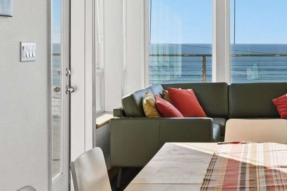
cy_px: 39
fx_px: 546
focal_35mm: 69
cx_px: 251
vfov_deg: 19.7
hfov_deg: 28.4
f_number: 10
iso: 800
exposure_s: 1/1250
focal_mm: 15
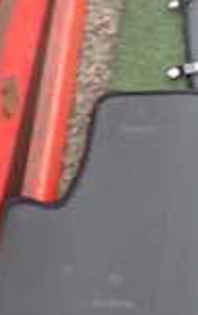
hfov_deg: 11.2
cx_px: 415
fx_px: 895
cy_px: 82
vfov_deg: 19.9
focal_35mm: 104
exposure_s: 1/30
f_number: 2
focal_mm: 4.5
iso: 500
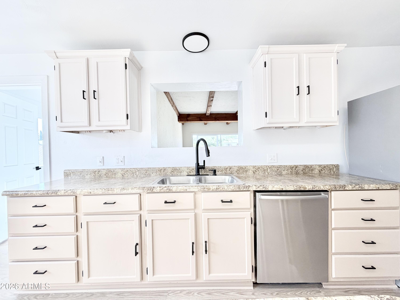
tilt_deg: -0.6
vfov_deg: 85.7
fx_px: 162
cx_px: 200
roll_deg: +1.1
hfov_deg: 102.1
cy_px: 150
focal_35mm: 14
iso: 80
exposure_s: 1/114
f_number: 2.2
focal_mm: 2.22
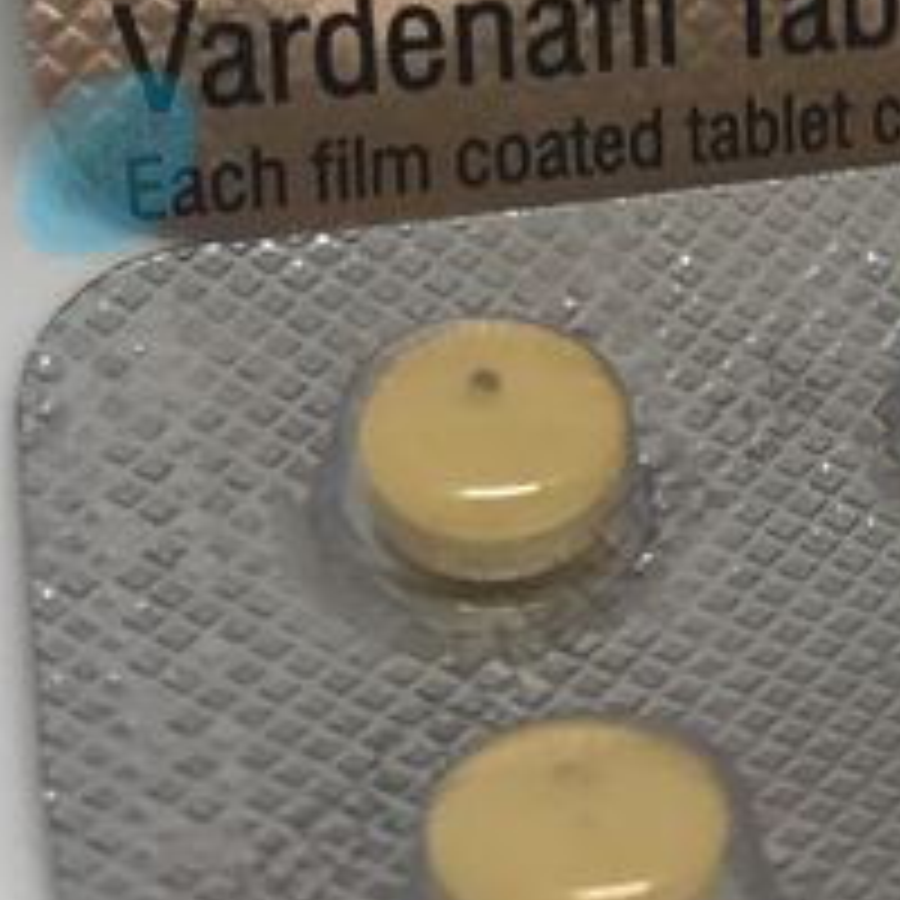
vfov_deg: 13.7
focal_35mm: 124
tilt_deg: -24.7
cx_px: 1328
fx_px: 3647
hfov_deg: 13.3
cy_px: -148
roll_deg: -4.0
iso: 20
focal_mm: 3.99
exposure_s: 1/109
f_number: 1.8
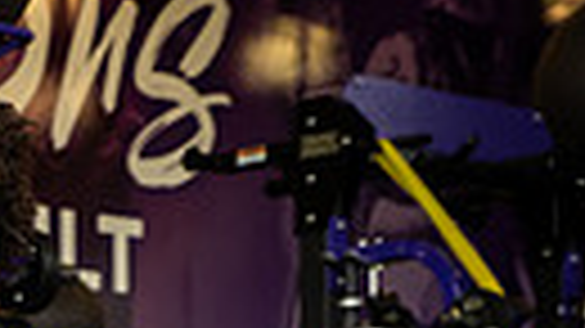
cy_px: 903
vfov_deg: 6.0
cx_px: -81
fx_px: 2931
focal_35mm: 189
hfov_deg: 11.2
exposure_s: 1/250
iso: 800
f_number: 7.1
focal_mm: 52
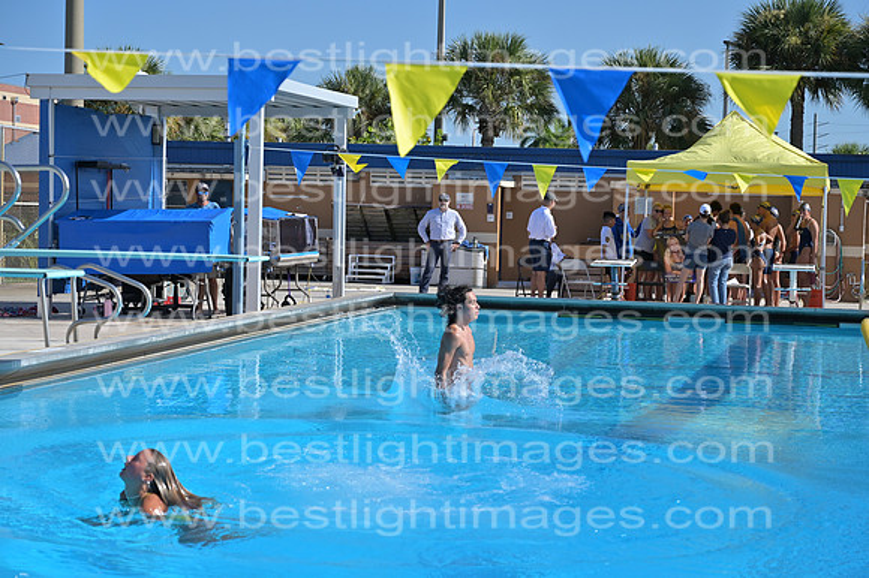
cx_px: 434
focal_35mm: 70
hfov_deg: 28.9
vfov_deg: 19.4
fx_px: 1689
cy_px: 289
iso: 250
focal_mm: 70
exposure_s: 1/3200
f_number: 5
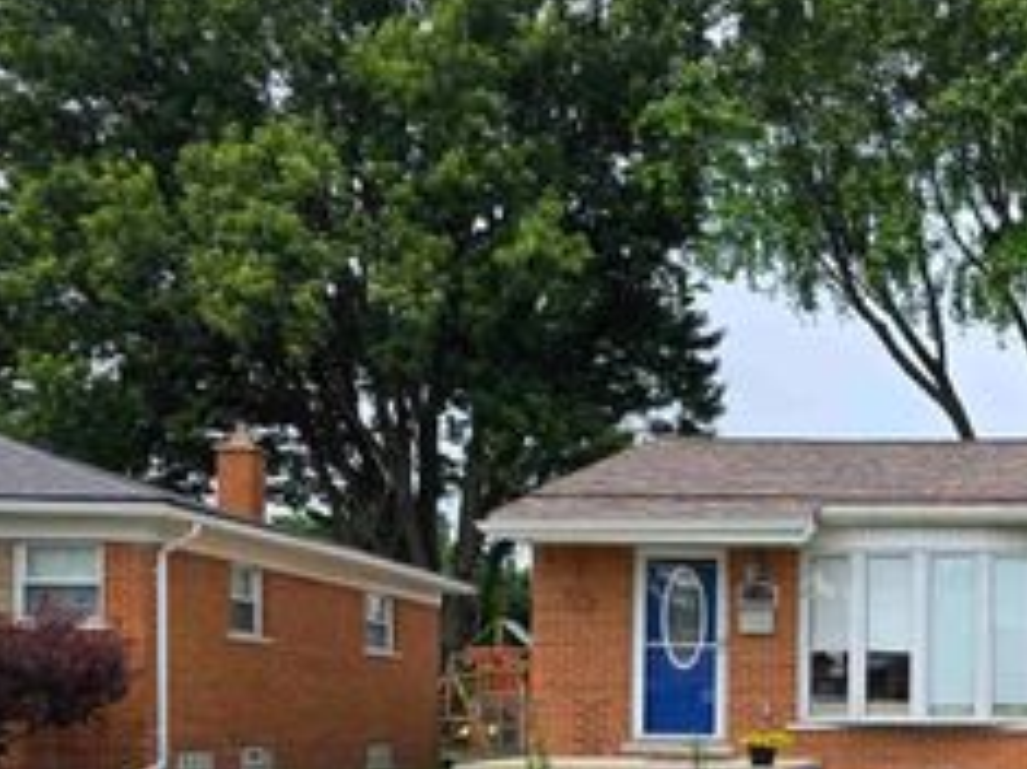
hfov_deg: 35.5
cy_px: 684
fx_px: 1453
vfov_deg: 28.6
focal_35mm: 49
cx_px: 1005
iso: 80
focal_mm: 6.3
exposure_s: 1/4434
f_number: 1.7
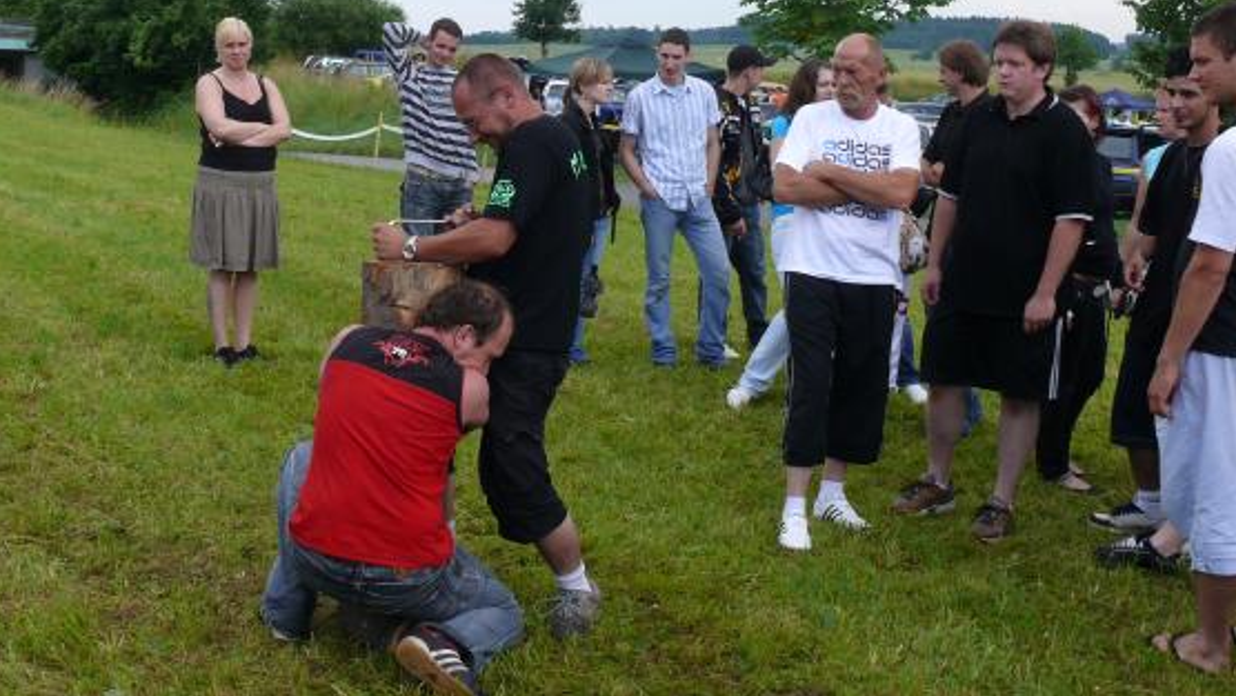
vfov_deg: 24.8
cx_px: 487
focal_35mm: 48
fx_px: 1573
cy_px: 215
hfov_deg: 42.7
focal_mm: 7.4
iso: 100
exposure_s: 1/200
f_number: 5
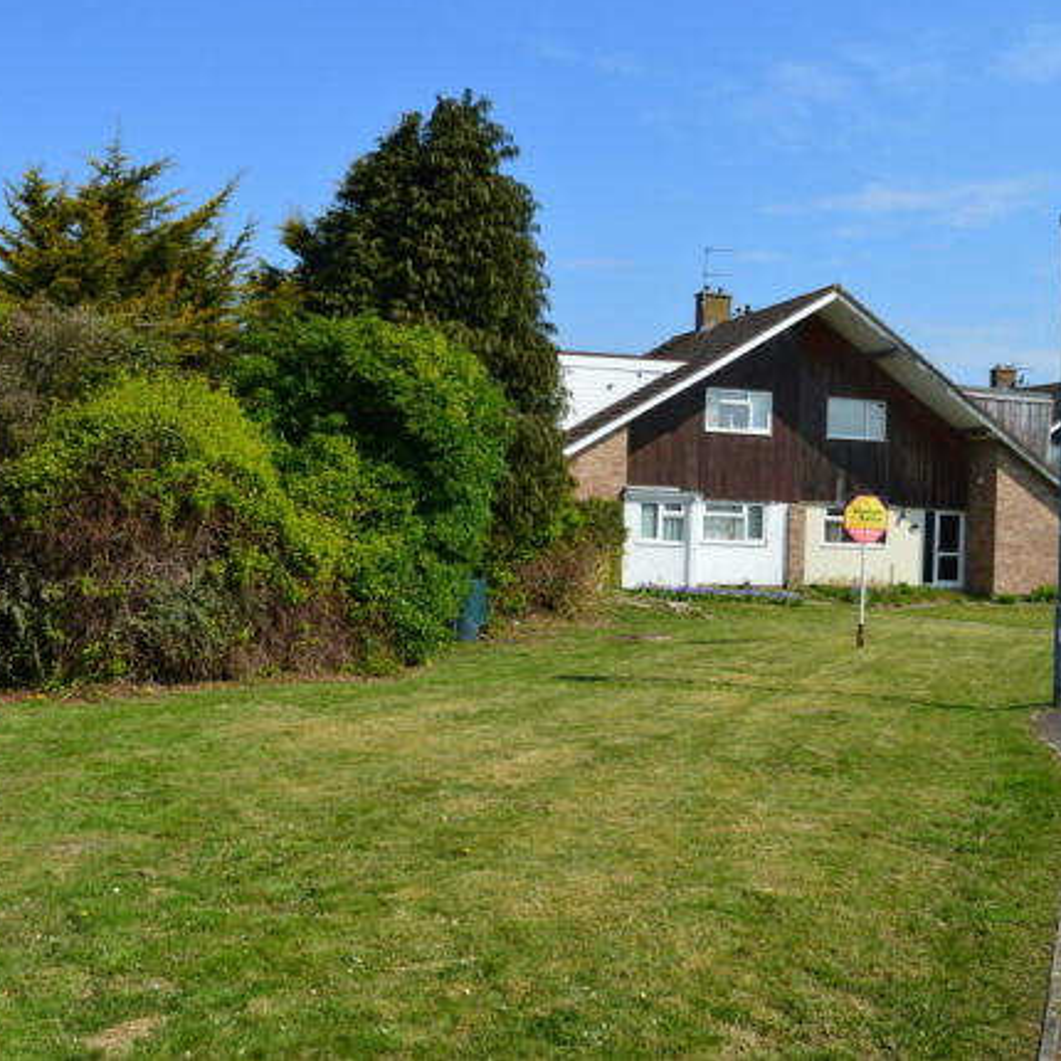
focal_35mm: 35
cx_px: 614
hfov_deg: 47.1
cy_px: 526
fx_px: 1214
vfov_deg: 47.2
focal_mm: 18
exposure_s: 1/500
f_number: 11
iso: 320
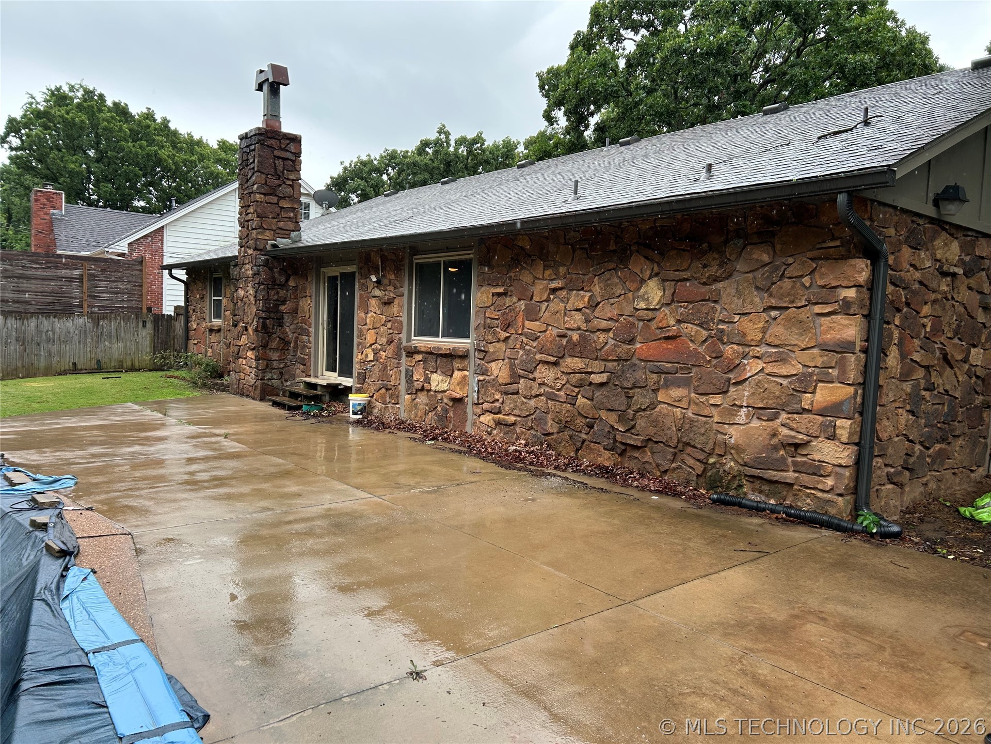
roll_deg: -2.4
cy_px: 372
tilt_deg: -5.1
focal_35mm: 26
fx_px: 744
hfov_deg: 67.3
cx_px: 496
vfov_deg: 53.1
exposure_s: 1/272
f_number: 1.5
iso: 50
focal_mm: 5.7
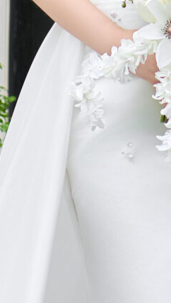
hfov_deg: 2.3
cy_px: -138
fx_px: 4271
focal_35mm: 530
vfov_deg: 4.1
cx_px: 277
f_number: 2.8
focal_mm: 85
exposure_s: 1/800
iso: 320
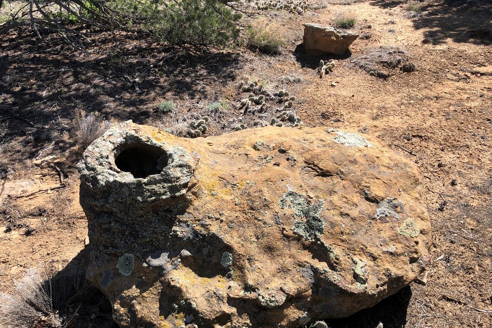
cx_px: 225
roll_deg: -3.9
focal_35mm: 33
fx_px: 451
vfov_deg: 39.7
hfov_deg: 57.2
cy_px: 201
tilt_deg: -34.9
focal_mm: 3.99
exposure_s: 1/1000
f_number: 1.8
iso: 20
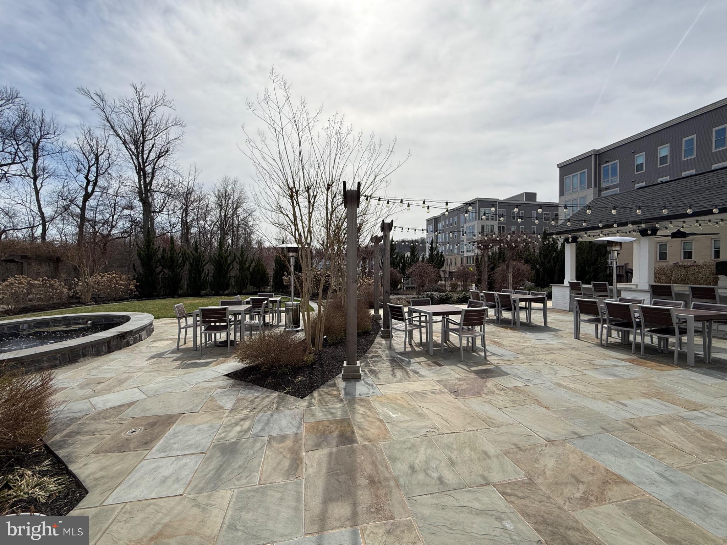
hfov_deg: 102.1
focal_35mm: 14
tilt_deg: +0.6
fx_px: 294
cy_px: 272
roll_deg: +0.5
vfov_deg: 85.7
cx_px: 364
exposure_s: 1/3289
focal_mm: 2.22
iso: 50
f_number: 2.2
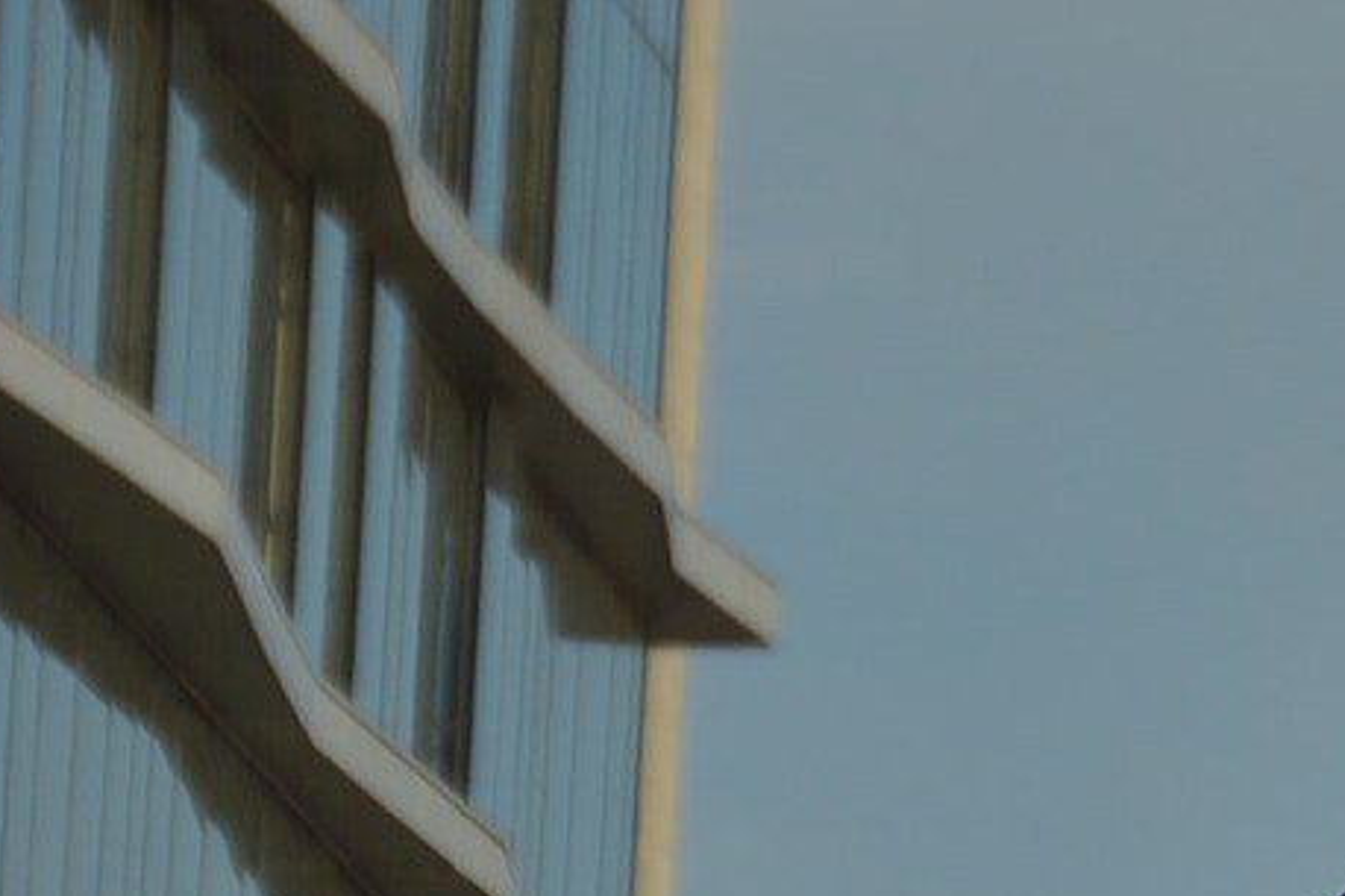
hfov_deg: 3.0
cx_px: 1368
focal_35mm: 681
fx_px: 25432
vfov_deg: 2.0
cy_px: 737
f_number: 5.6
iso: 200
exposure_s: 1/1000
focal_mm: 130
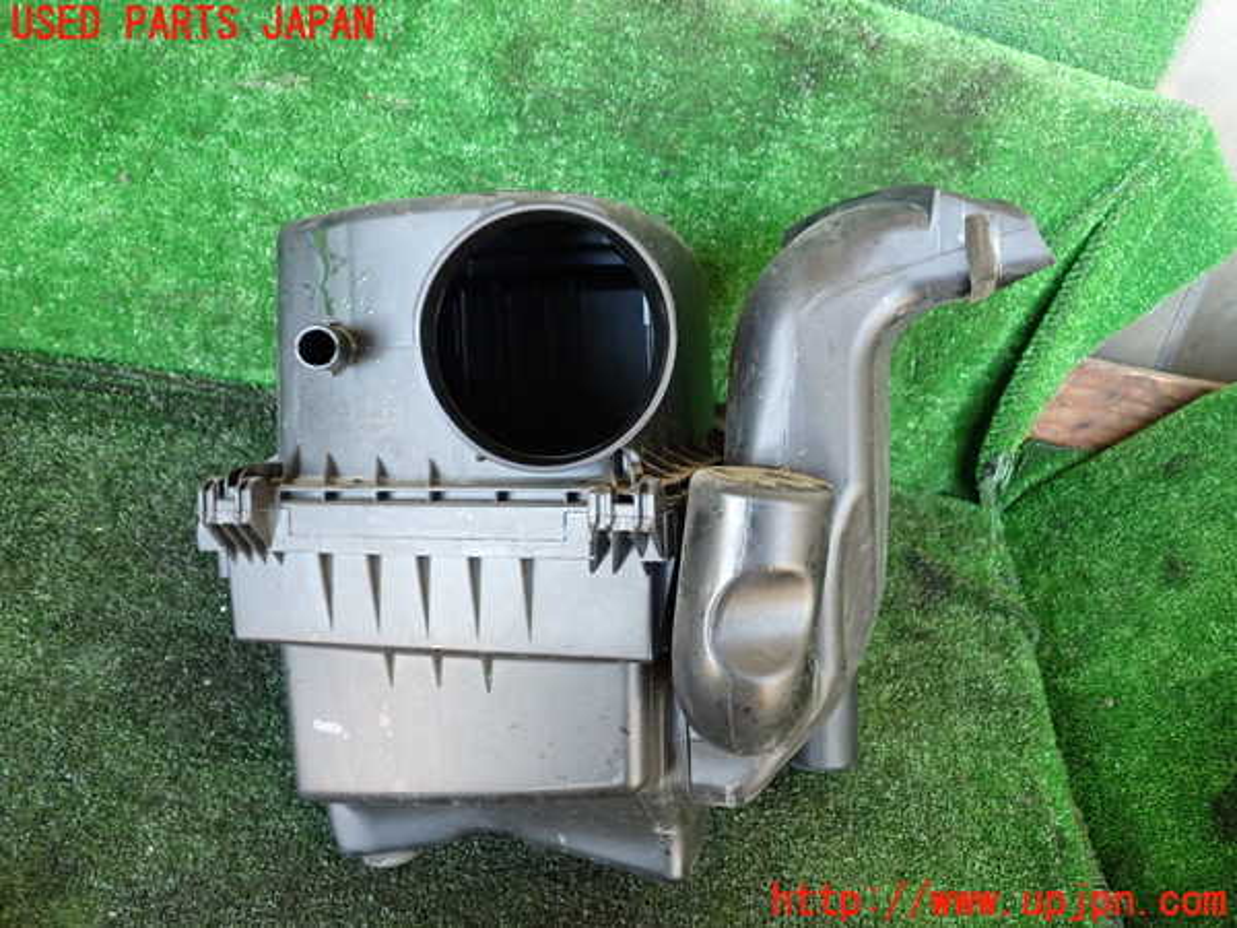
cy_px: 464
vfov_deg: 46.8
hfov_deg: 60.0
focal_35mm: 30
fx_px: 1072
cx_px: 618
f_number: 2.3
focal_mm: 5.4
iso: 400
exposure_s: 1/30
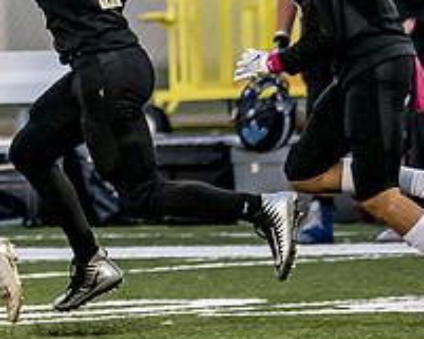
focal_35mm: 1264
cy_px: -6
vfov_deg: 1.2
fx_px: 15869
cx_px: -216
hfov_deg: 1.5
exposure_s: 1/1000
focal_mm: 150
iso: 3200
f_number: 2.8
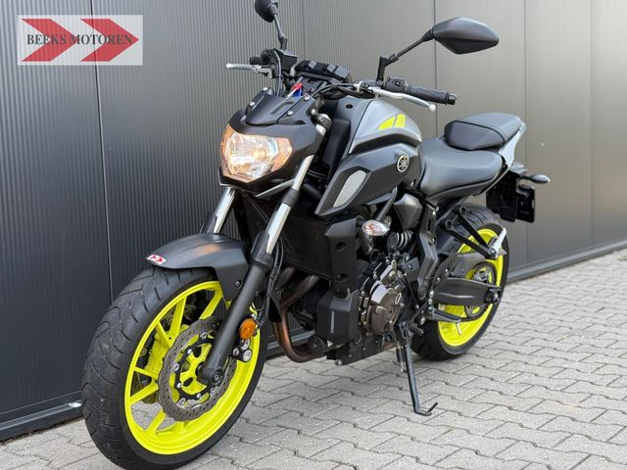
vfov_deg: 30.3
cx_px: 314
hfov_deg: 39.7
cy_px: 235
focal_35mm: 48
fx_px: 869
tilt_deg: -4.9
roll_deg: +2.0
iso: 100
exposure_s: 1/304
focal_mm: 6.76
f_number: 1.78
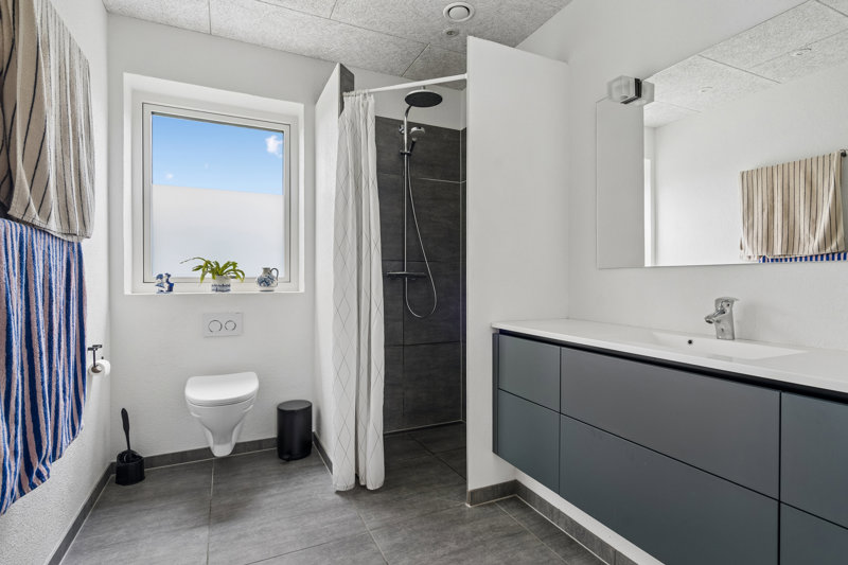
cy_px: 282
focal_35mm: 17
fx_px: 400
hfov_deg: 93.3
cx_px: 424
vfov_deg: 70.4
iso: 400
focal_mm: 17
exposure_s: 1/10
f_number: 6.3
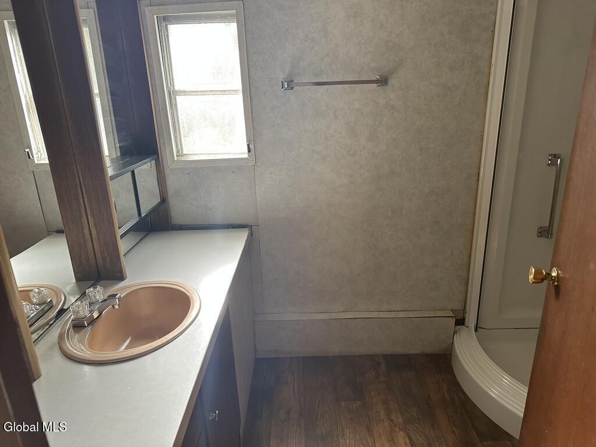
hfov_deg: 71.6
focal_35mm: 24
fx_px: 413
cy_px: 224
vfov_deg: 56.8
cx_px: 298
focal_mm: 6.86
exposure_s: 1/121
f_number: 1.78
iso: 125
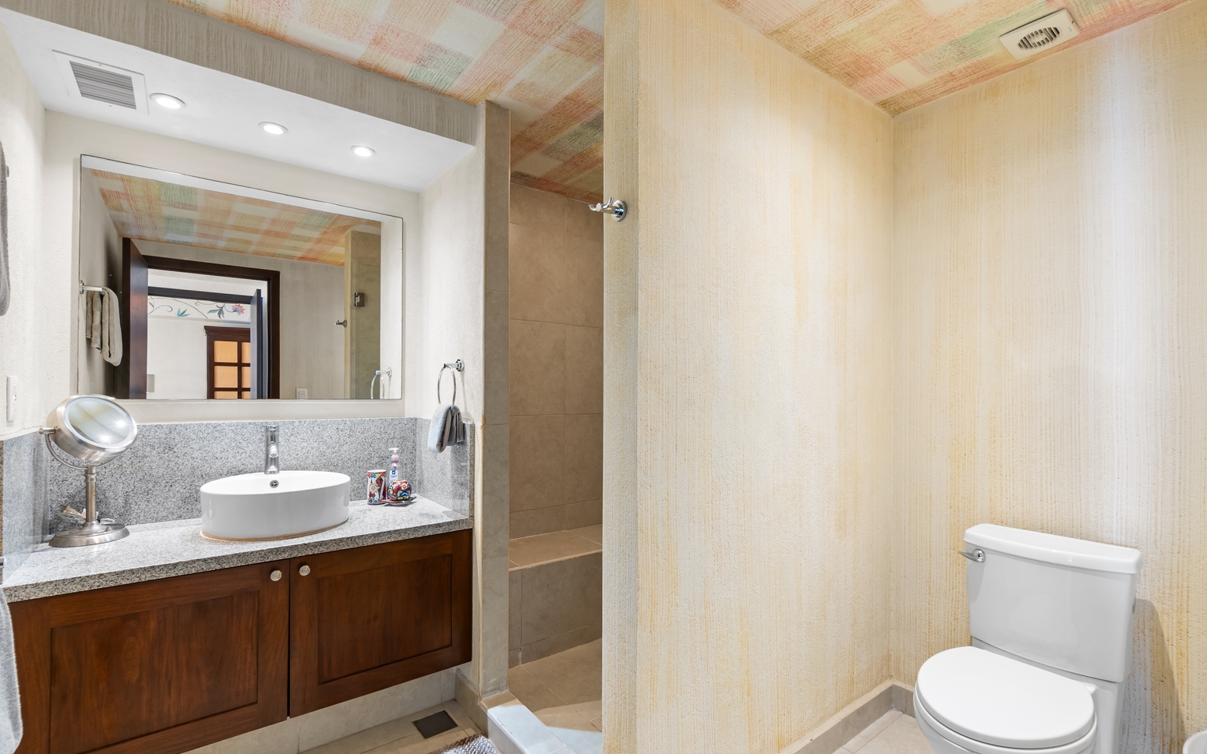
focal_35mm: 16
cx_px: 589
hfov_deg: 97.8
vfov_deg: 71.2
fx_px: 526
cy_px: 398
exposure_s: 1/1.67
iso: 320
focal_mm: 10
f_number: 8
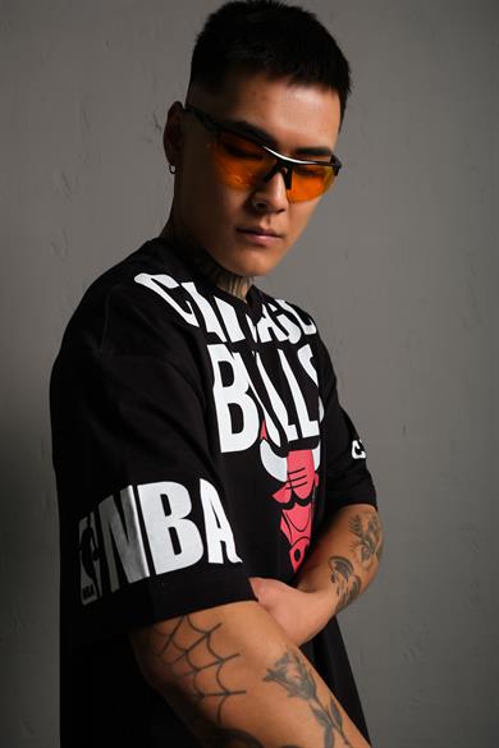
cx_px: 250
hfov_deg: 40.0
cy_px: 374
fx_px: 686
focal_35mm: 33
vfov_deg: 57.2
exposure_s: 1/160
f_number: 5
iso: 160
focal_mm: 22.3
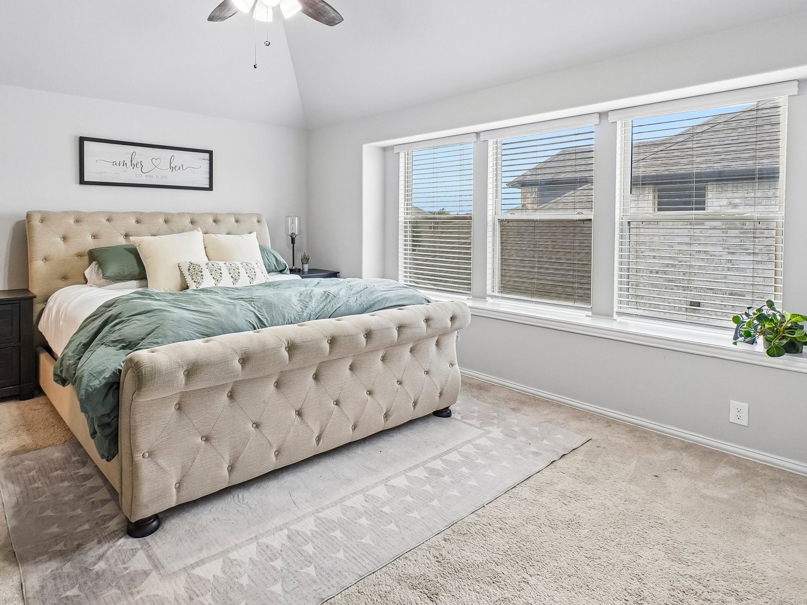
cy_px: 238
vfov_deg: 65.3
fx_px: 466
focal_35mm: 20
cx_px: 339
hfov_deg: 81.1
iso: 400
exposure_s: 1/30
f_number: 8
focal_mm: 10
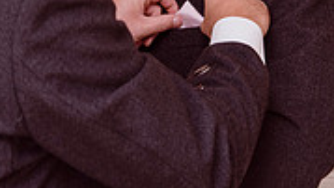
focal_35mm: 158
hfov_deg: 13.6
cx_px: 123
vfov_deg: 7.7
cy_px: -15
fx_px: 1400
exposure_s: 1/60
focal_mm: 60
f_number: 5.6
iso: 320
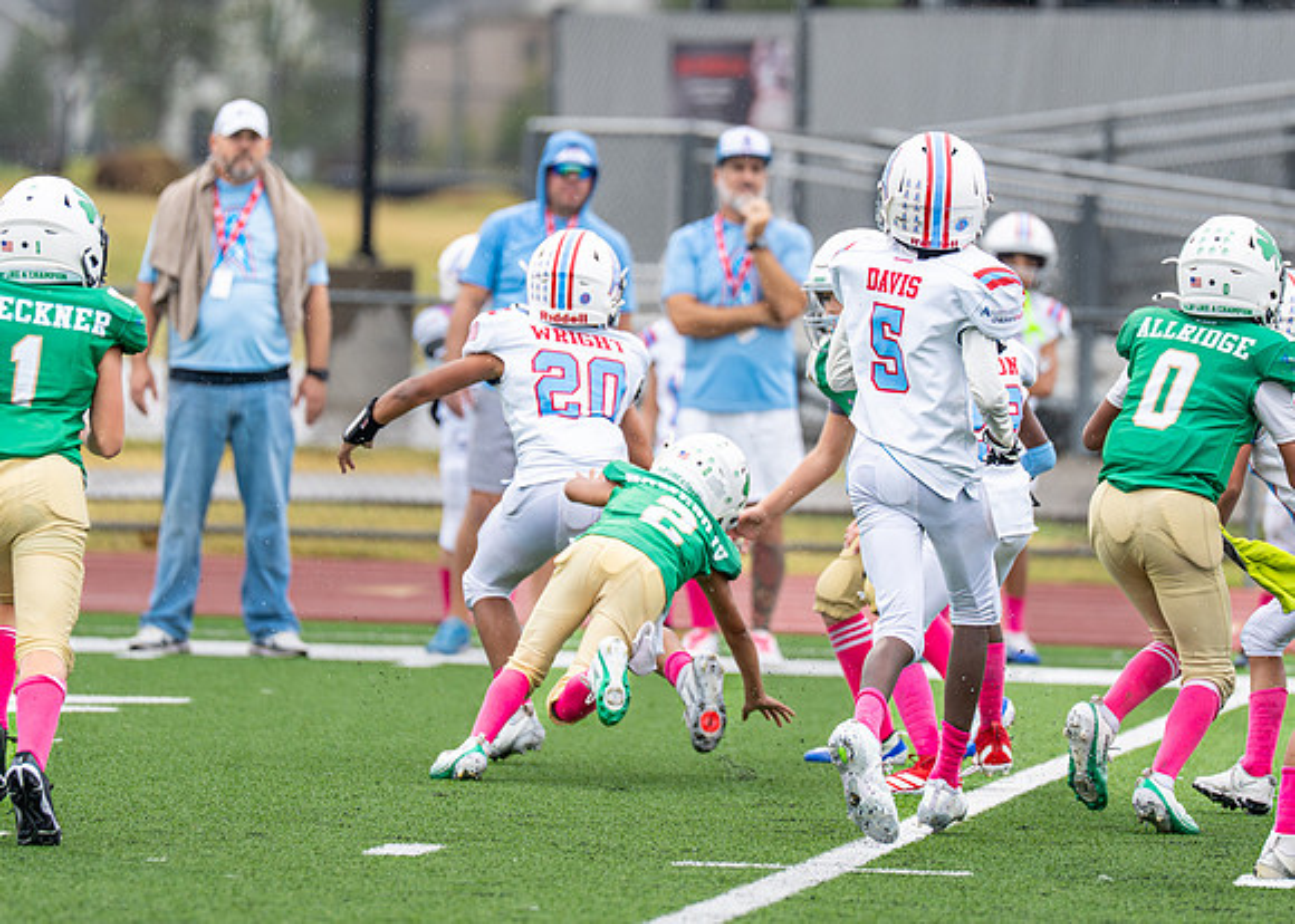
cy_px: 331
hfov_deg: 4.9
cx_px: 772
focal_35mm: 414
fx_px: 15221
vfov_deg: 3.5
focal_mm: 200
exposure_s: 1/1000
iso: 400
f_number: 2.8
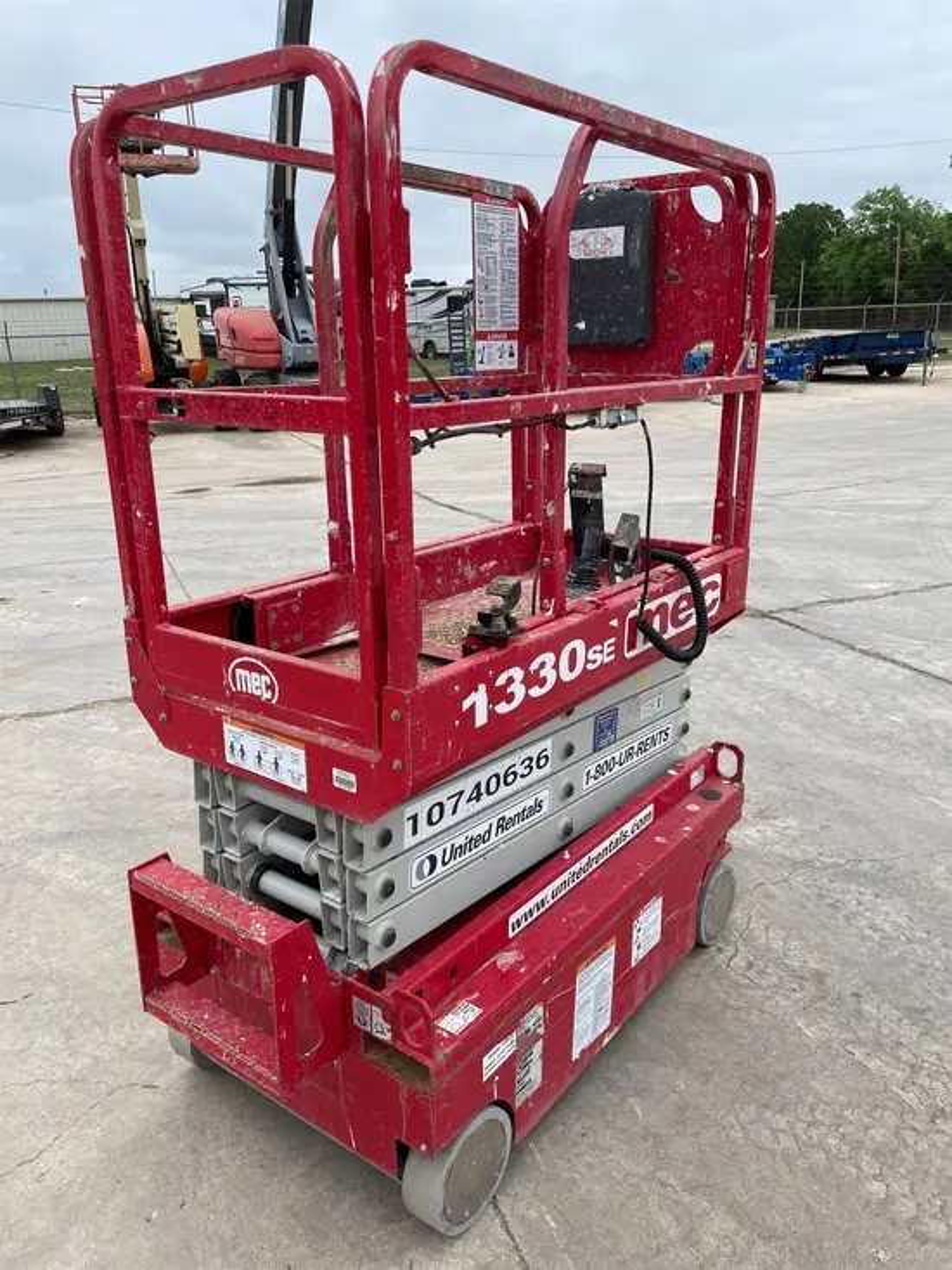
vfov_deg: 67.3
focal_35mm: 26
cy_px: 635
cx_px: 476
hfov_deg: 53.1
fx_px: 953
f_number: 1.6
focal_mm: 4.2
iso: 32
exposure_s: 1/882
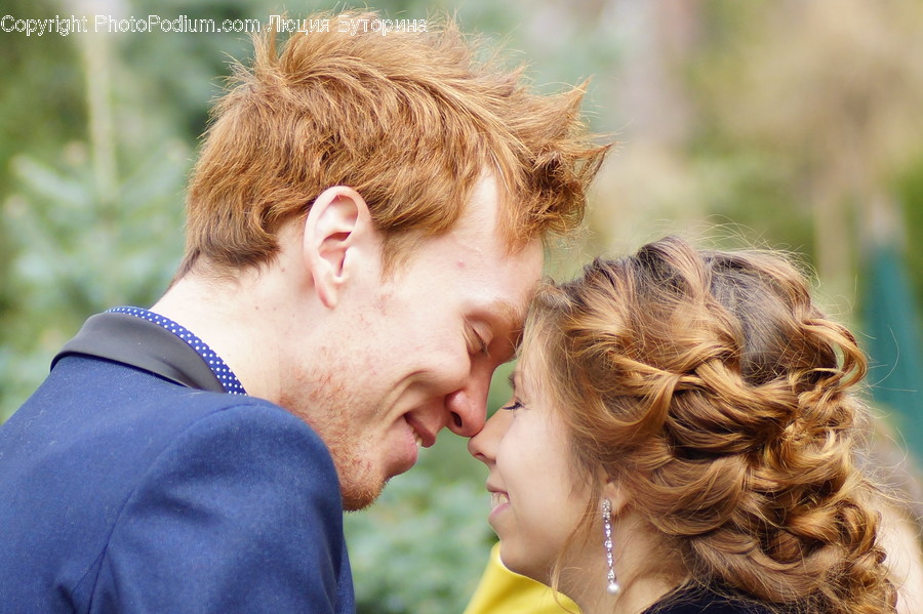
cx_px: 462
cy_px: 307
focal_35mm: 270
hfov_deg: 7.6
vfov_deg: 5.1
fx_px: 6918
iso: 200
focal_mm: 90
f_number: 3.2
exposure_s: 1/500
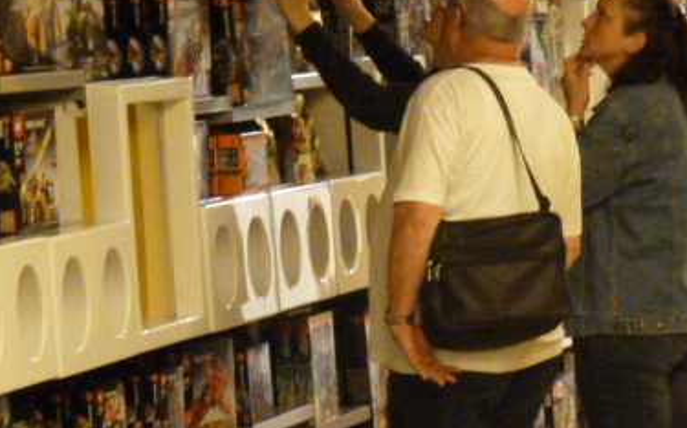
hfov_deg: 7.9
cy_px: 209
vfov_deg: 4.9
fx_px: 4978
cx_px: 438
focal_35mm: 266
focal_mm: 24.1
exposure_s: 1/25
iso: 800
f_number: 4.5
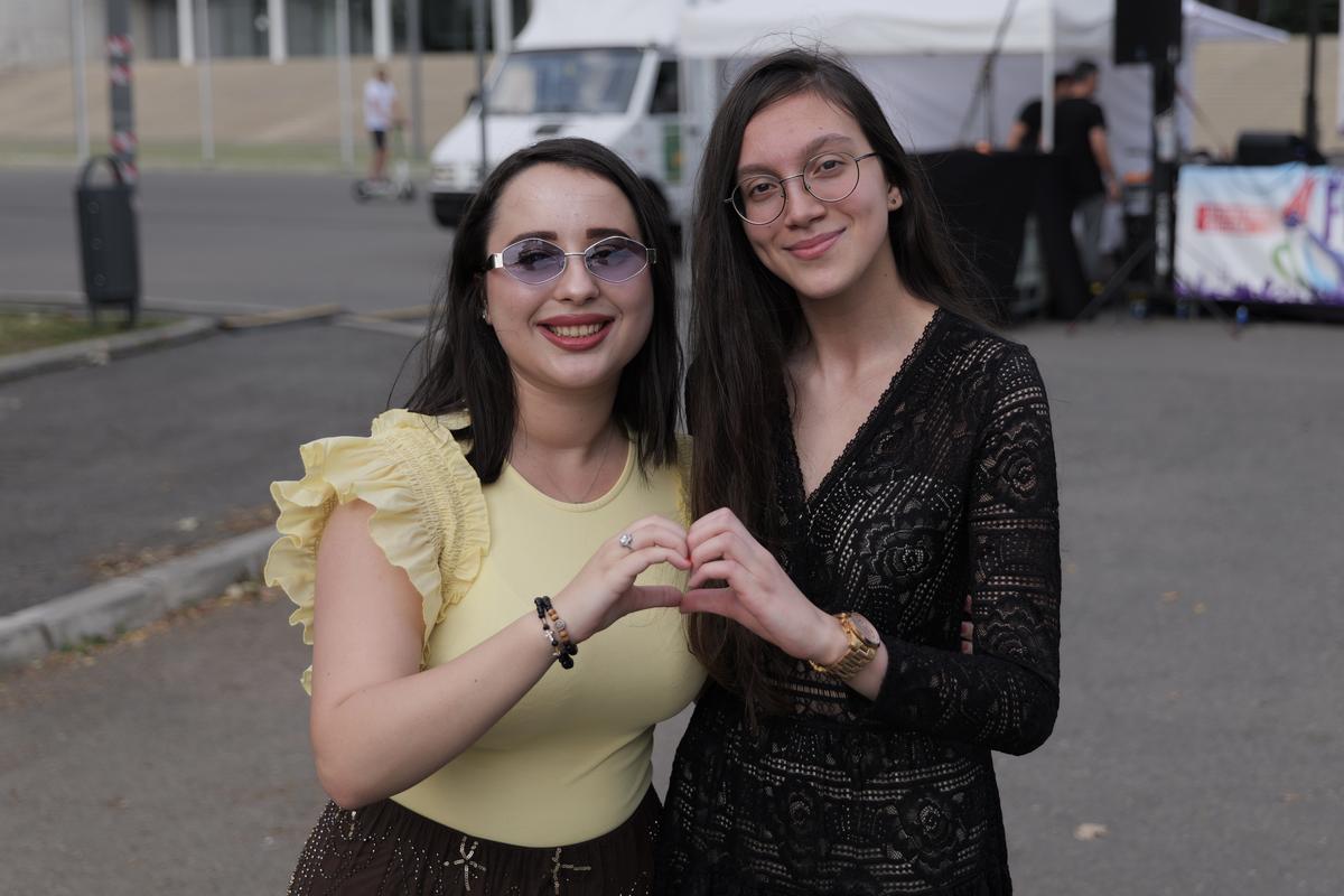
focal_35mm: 53
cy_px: 448
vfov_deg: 25.5
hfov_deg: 37.5
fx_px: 1979
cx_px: 672
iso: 125
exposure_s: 1/1000
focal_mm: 53
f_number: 4
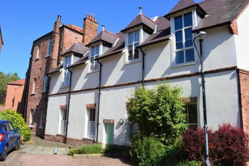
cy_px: 83
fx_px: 187
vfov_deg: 47.9
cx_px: 124
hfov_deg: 67.4
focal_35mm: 27
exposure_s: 1/500
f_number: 11
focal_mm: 18
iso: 400
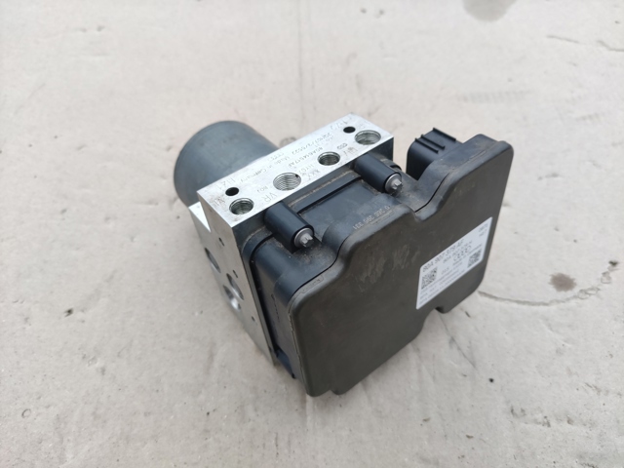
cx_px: 312
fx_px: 451
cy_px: 234
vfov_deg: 54.9
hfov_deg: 69.4
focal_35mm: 25
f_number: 1.89
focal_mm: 5.43
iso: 420
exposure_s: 1/60
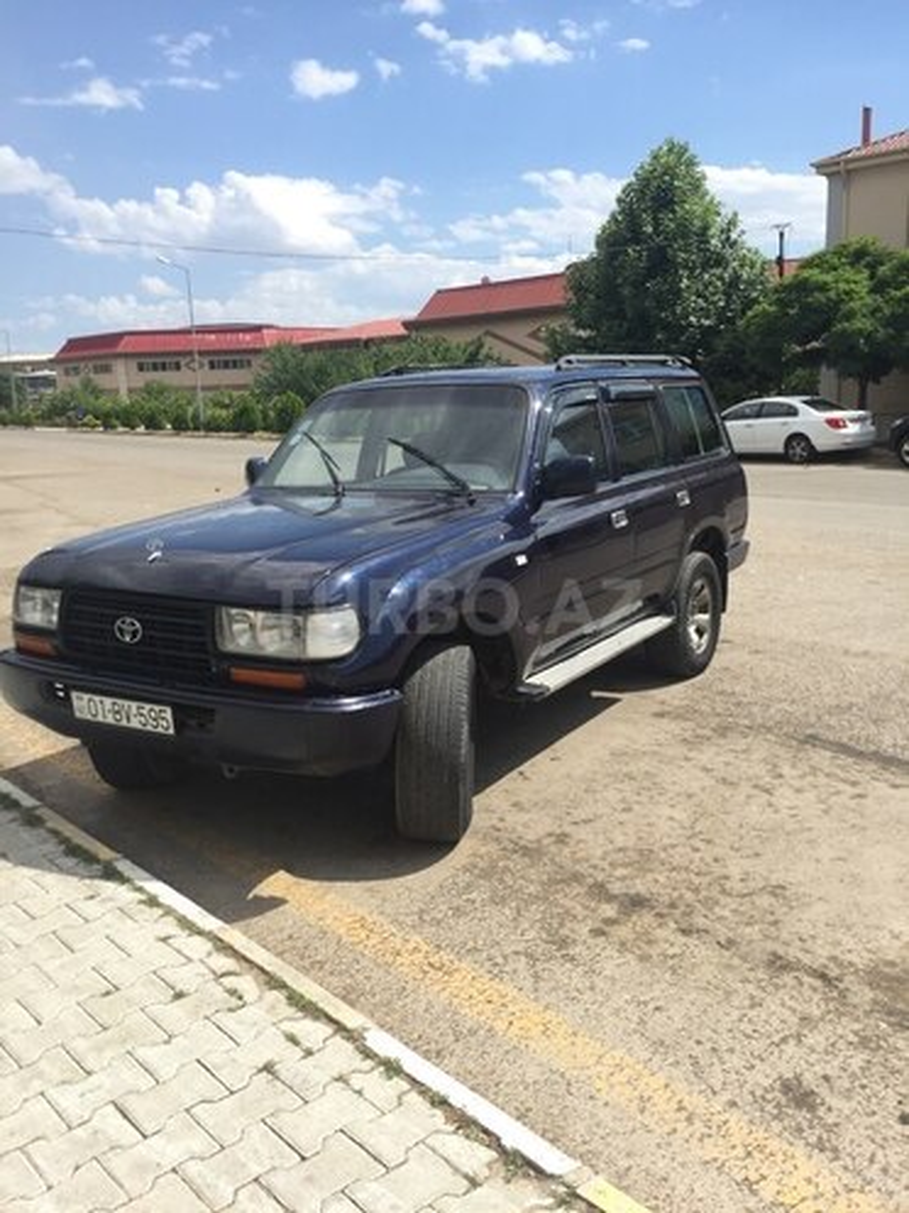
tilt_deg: -12.0
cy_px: 606
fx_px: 1015
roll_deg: +1.5
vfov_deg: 61.7
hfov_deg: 48.2
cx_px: 454
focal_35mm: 29
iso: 32
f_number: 2.2
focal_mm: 4.15
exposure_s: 1/1582
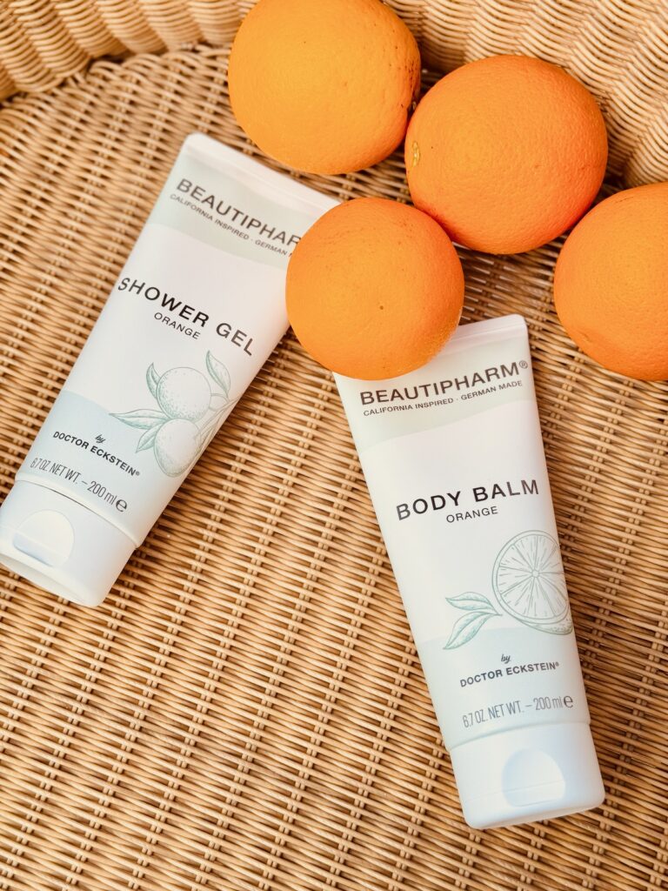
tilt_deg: -83.1
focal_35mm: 48
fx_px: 1235
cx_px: 334
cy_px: 446
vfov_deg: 39.7
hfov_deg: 30.3
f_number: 1.78
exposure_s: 1/2110
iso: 64
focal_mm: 6.76
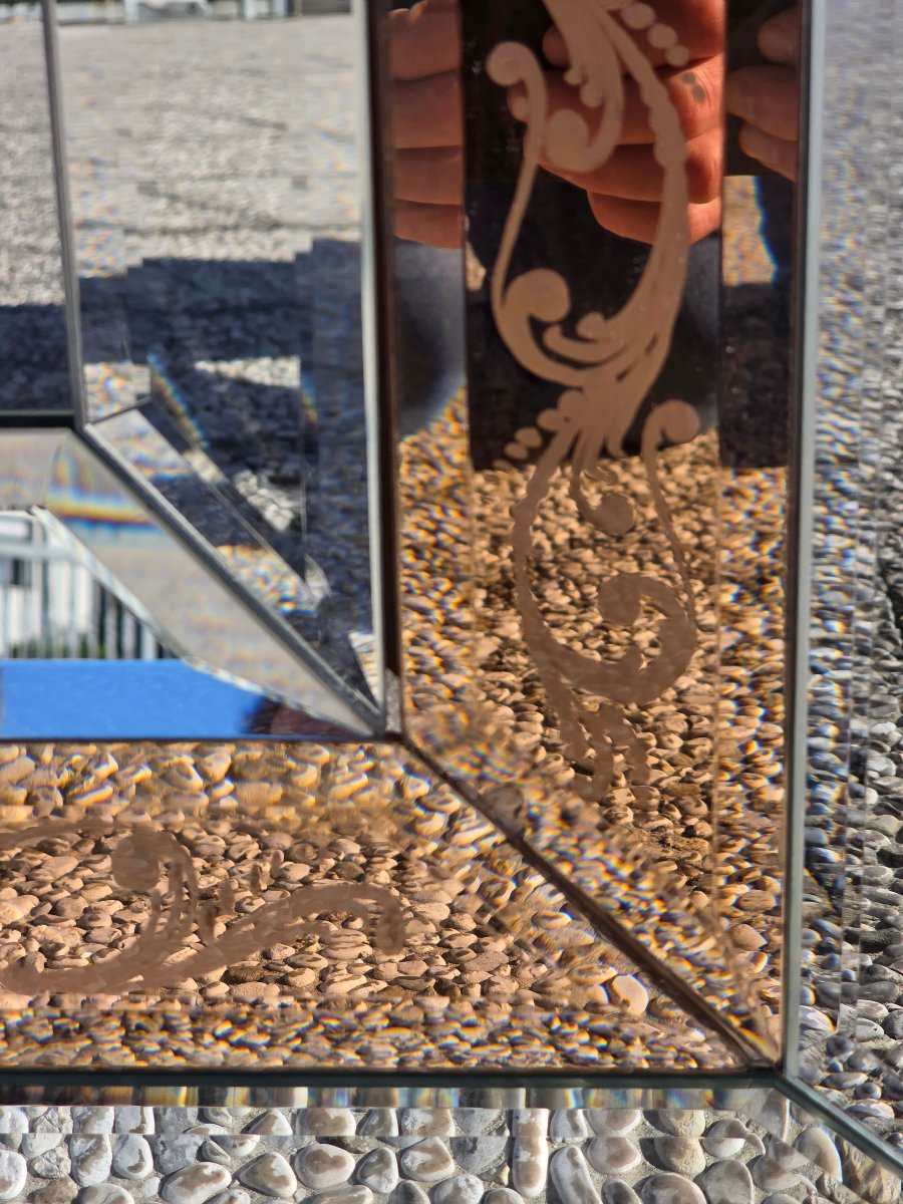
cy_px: 602
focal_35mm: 69
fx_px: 2400
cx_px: 452
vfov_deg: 28.2
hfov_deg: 21.3
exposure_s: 1/1983
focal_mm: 7.9
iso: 50
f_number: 2.4
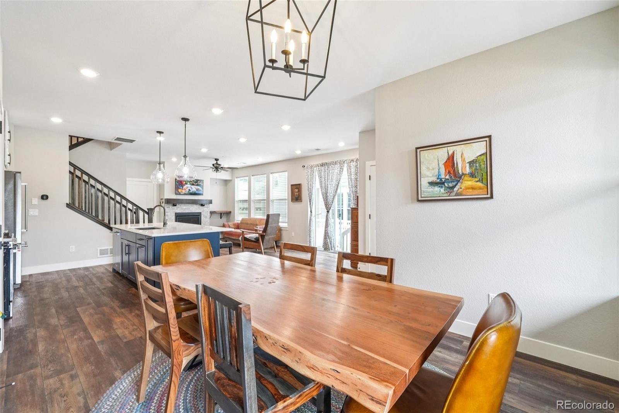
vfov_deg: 77.3
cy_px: 206
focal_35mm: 15
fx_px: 258
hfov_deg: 100.4
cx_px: 310
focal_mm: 10
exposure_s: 1/5
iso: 800
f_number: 8
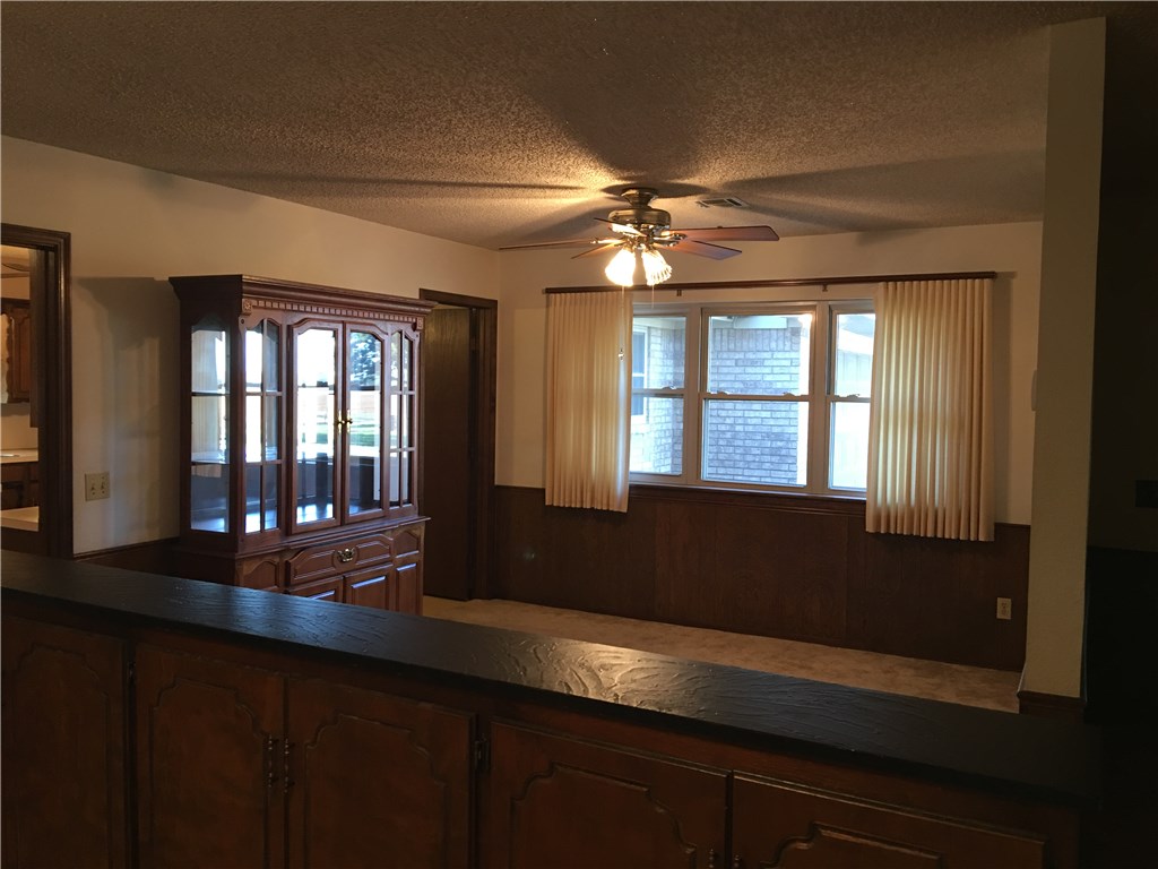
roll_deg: -0.4
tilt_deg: -3.8
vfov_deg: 48.2
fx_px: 970
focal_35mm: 29
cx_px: 579
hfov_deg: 61.7
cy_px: 434
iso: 50
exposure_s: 1/15
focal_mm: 4.15
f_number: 2.2
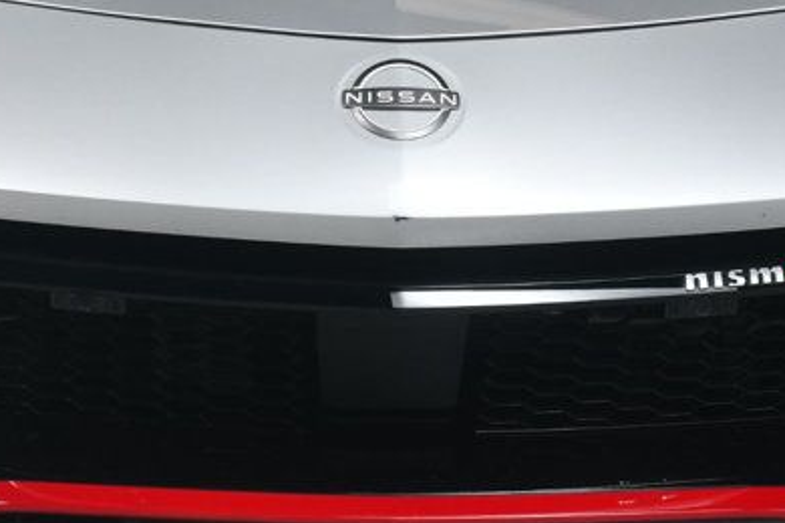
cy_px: -58
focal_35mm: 126
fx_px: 2747
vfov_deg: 10.7
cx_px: 360
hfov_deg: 16.3
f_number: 11
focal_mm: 32
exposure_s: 1/160
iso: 100
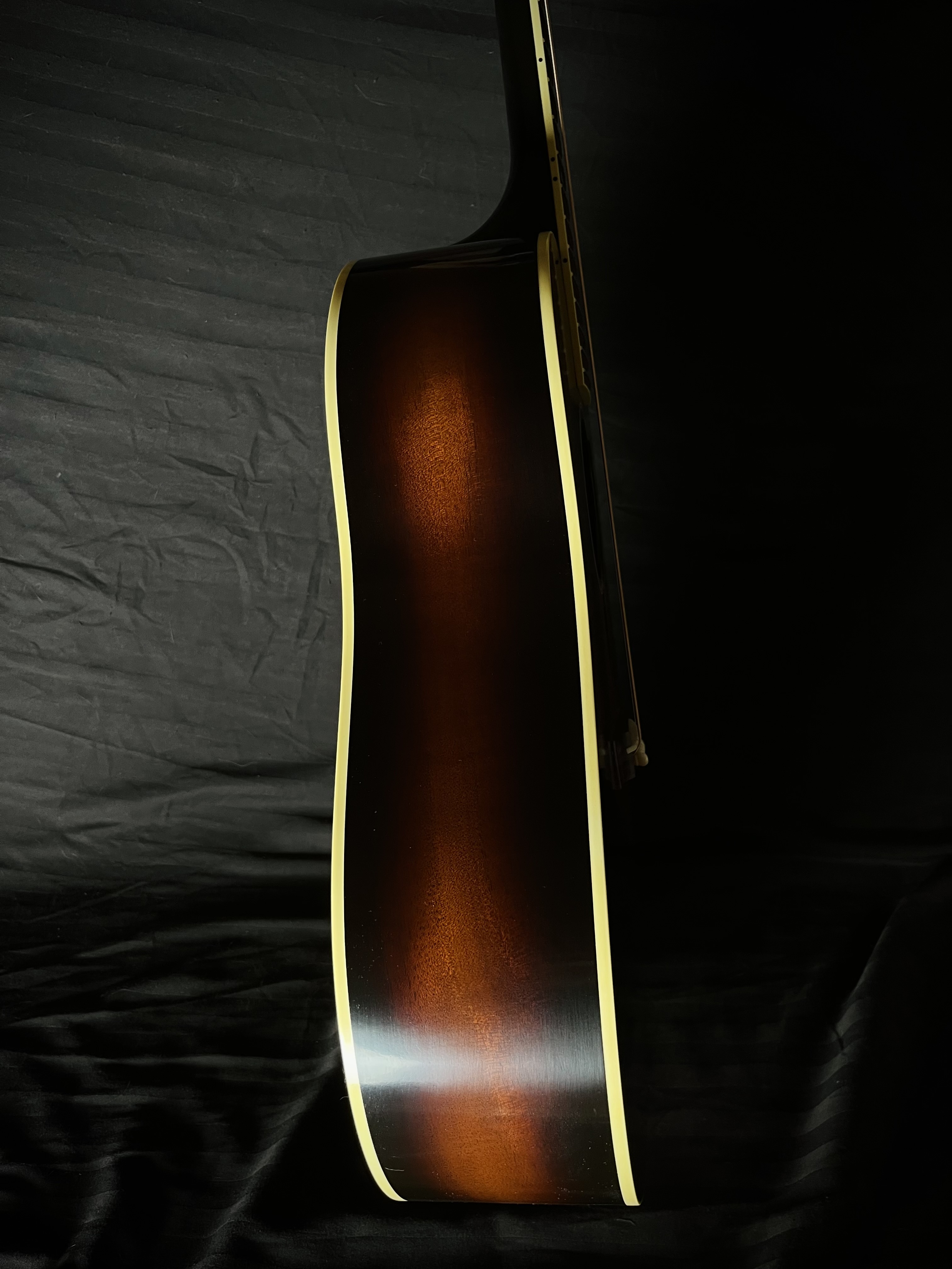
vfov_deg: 67.3
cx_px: 476
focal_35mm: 26
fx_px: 953
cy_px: 634
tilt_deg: -22.0
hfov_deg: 53.1
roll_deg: -0.5
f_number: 1.6
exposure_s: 1/73
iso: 125
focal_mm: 5.1
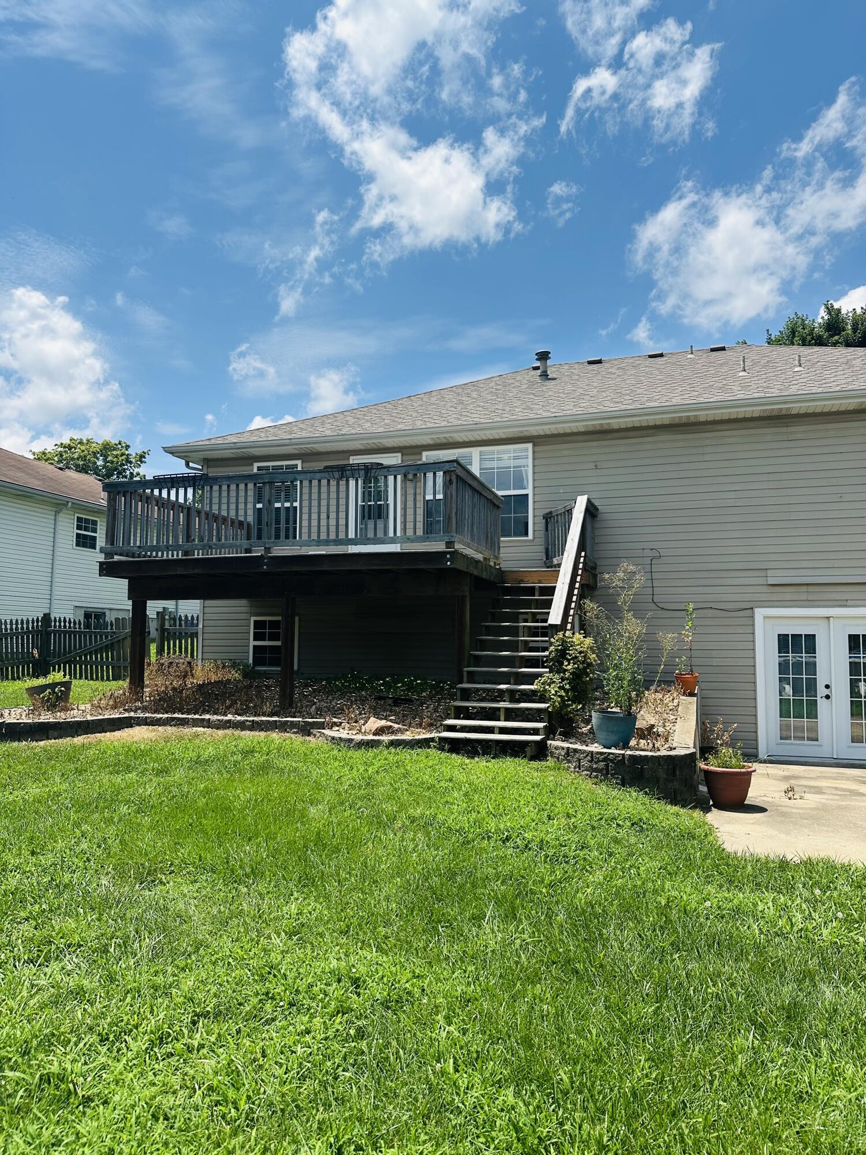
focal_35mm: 24
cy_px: 578
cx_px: 433
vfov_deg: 71.6
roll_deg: +0.1
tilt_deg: +5.0
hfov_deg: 56.8
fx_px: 801
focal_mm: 6.86
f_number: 1.78
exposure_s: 1/5000
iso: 80
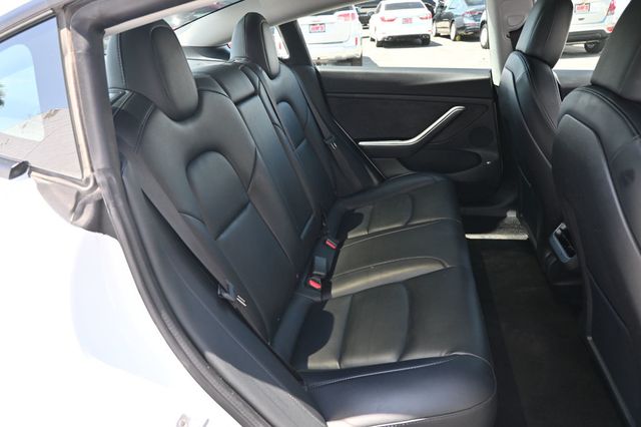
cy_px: 214
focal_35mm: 24
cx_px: 320
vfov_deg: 53.1
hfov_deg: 73.8
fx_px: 427
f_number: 3.5
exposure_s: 1/200
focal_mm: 16
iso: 400
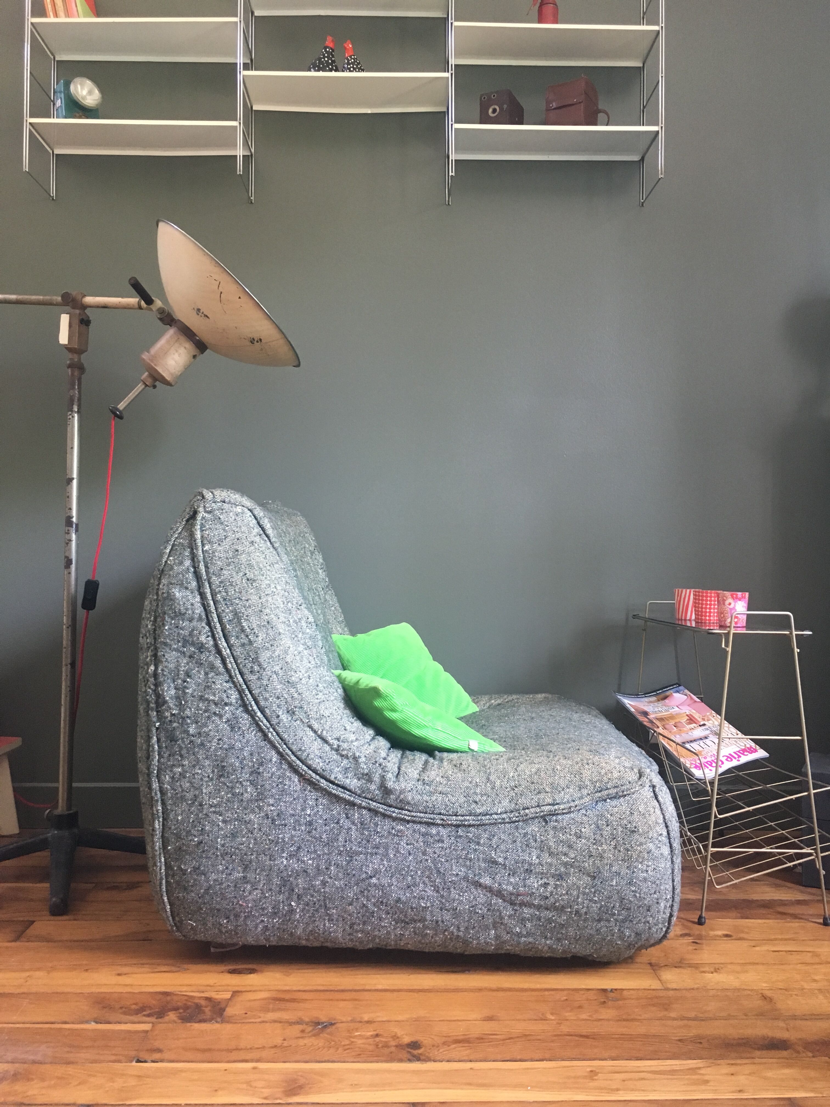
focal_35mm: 29
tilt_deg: +1.6
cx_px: 415
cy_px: 554
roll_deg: +0.0
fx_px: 927
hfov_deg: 48.2
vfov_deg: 61.7
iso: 160
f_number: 2.2
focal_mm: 4.15
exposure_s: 1/33
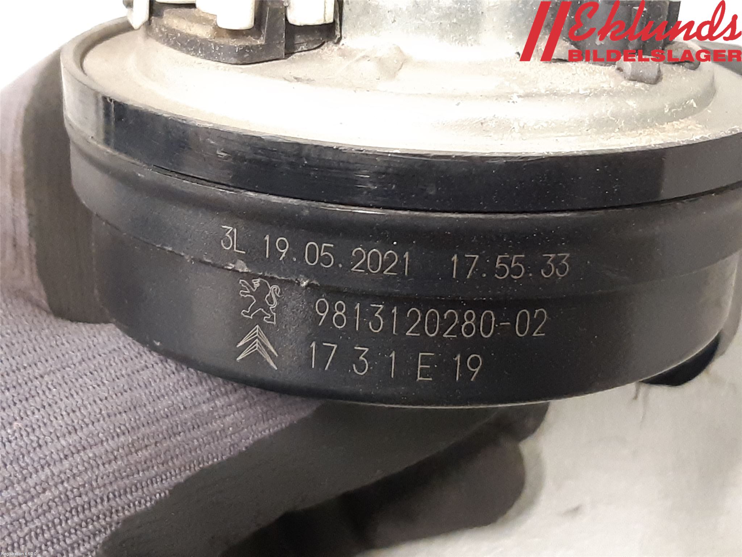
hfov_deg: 67.3
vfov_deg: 53.1
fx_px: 557
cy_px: 278
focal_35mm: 26
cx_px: 371
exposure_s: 1/25
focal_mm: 3.93
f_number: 1.7
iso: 320
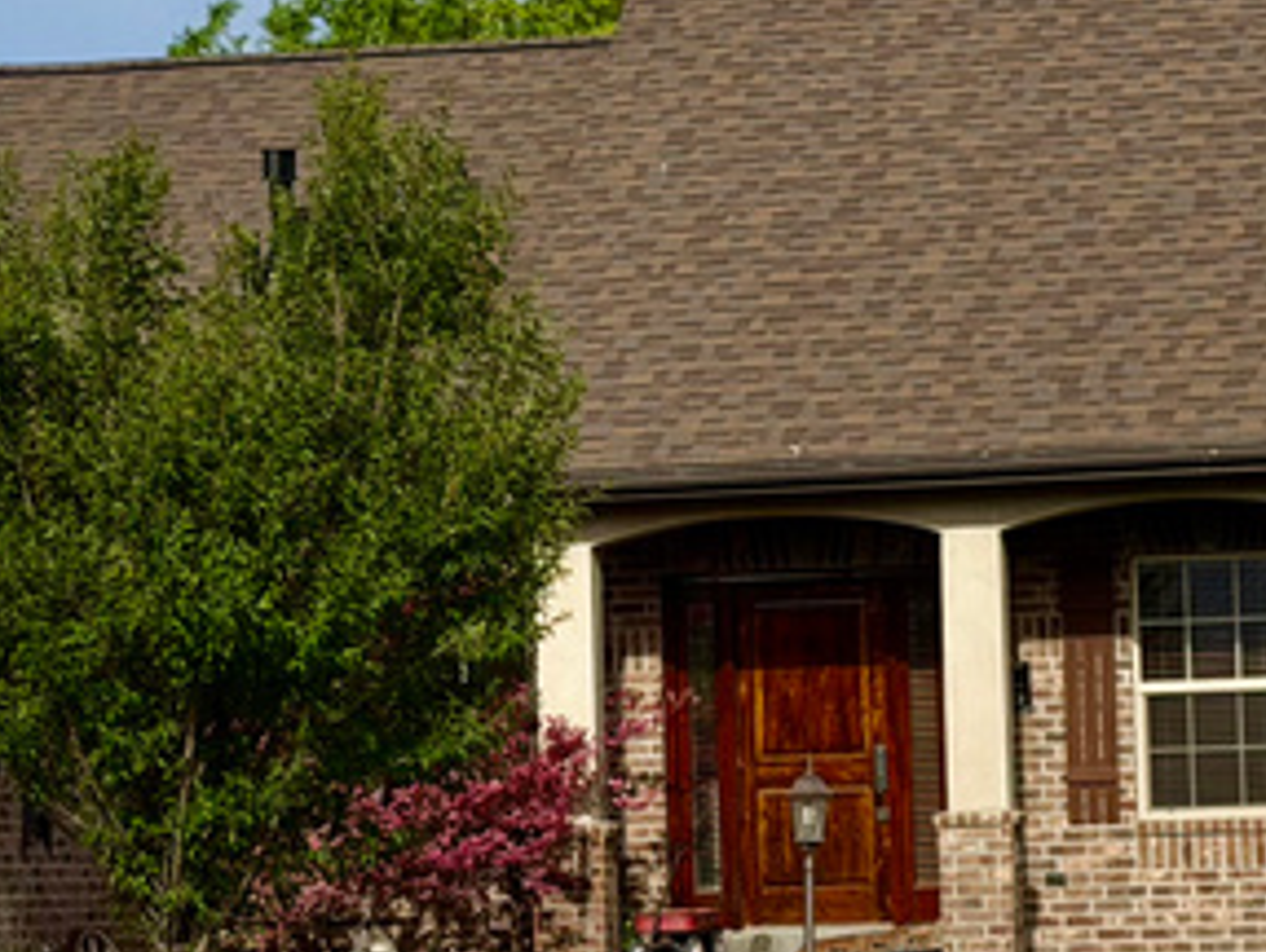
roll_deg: +1.9
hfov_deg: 11.5
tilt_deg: +0.5
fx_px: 6262
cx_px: 578
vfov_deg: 8.7
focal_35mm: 171
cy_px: 696
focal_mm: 6.76
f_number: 1.78
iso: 64
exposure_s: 1/5587
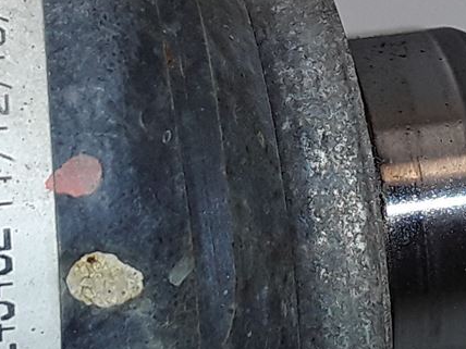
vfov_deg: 11.0
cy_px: 76
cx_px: 271
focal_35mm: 134
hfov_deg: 14.7
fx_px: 1804
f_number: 1.9
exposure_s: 1/271
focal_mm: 2.91
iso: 40
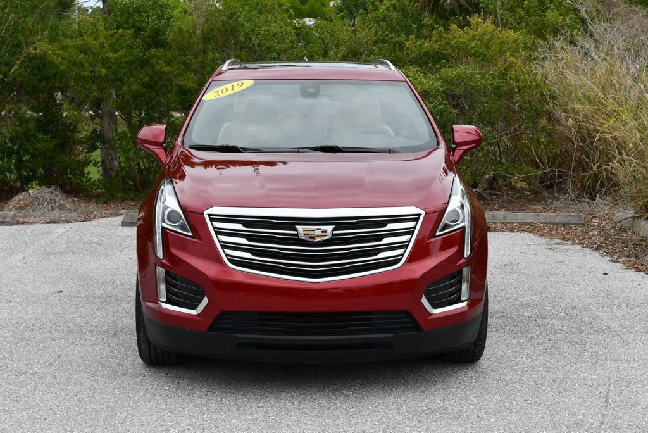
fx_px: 1225
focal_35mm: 68
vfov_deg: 20.0
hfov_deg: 29.6
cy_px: 216
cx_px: 324
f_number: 8
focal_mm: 34
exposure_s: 1/250
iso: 140
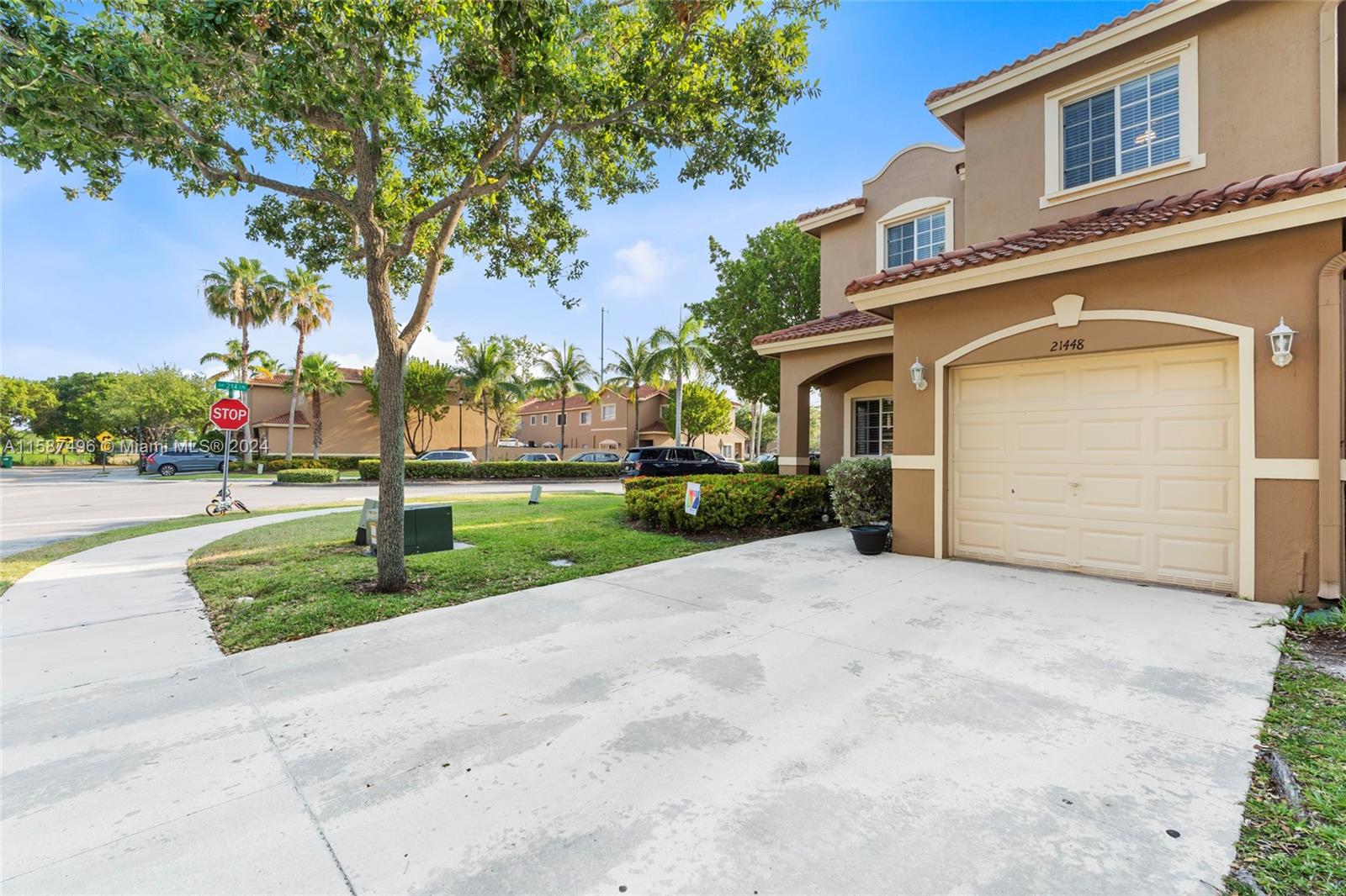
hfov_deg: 96.7
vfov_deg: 73.7
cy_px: 448
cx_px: 673
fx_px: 598
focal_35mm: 16
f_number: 9
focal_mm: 16
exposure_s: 1/125
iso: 250
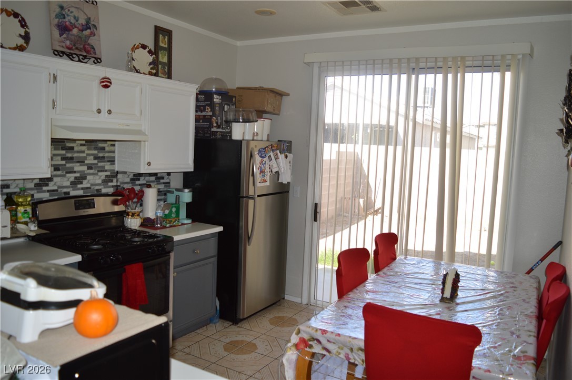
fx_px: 428
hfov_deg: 67.4
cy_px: 190
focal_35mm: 27
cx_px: 286
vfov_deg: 47.8
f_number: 3.5
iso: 100
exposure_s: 1/200
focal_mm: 18
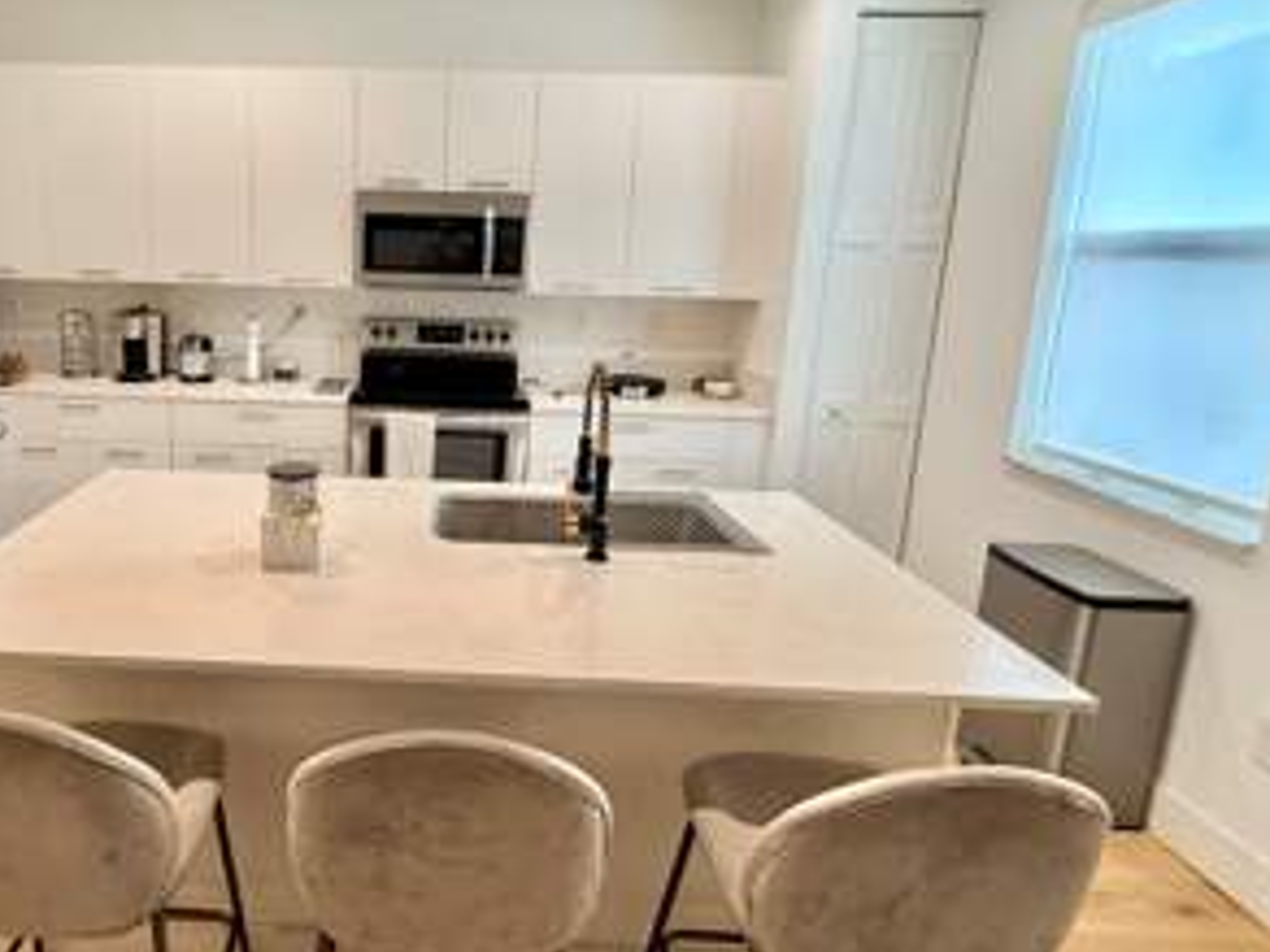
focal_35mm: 23
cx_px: 404
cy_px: 422
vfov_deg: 58.7
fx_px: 844
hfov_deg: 71.3
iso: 160
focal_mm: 2.22
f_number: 2.2
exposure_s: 1/120
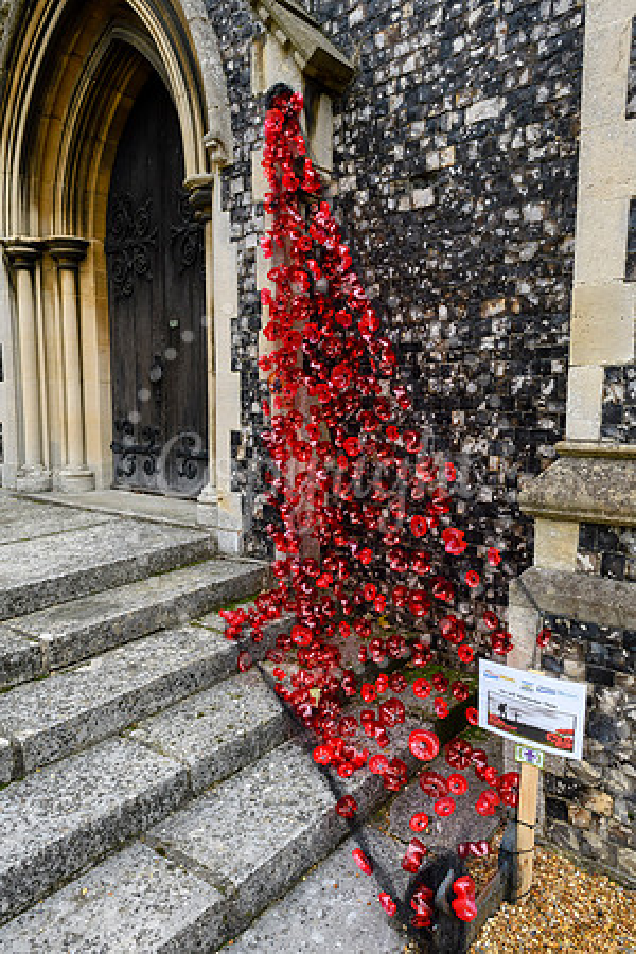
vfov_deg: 70.4
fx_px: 676
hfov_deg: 50.4
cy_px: 477
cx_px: 318
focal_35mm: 26
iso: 800
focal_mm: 17
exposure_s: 1/350
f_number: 6.7
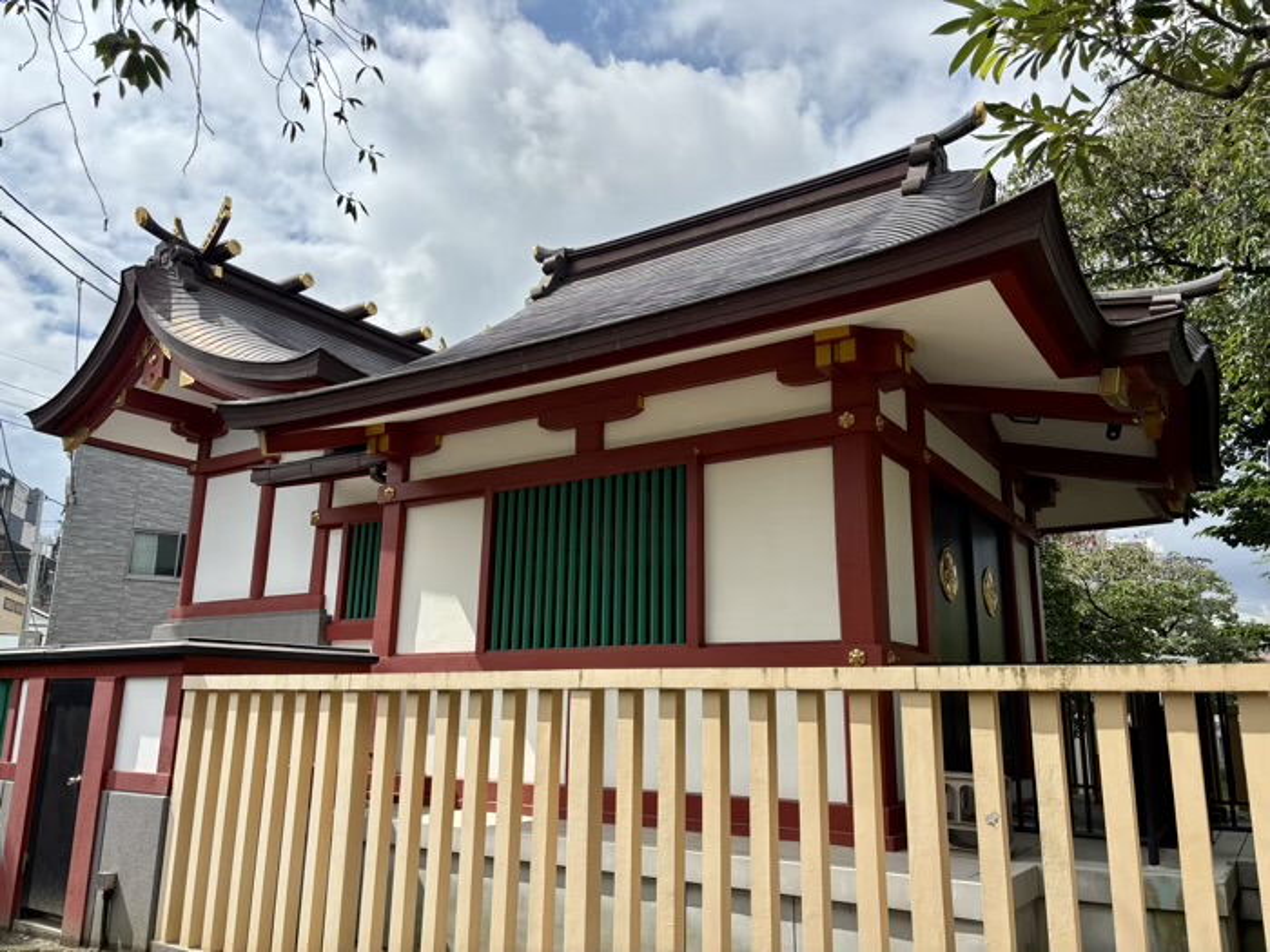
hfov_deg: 67.3
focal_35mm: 26
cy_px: 476
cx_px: 635
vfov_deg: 53.1
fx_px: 954
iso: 50
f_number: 1.6
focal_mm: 5.96
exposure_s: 1/3788
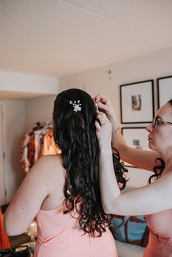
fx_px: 251
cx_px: 86
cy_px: 128
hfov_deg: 37.9
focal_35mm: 35
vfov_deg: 54.4
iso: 1000
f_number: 3.2
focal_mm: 35
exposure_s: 1/200
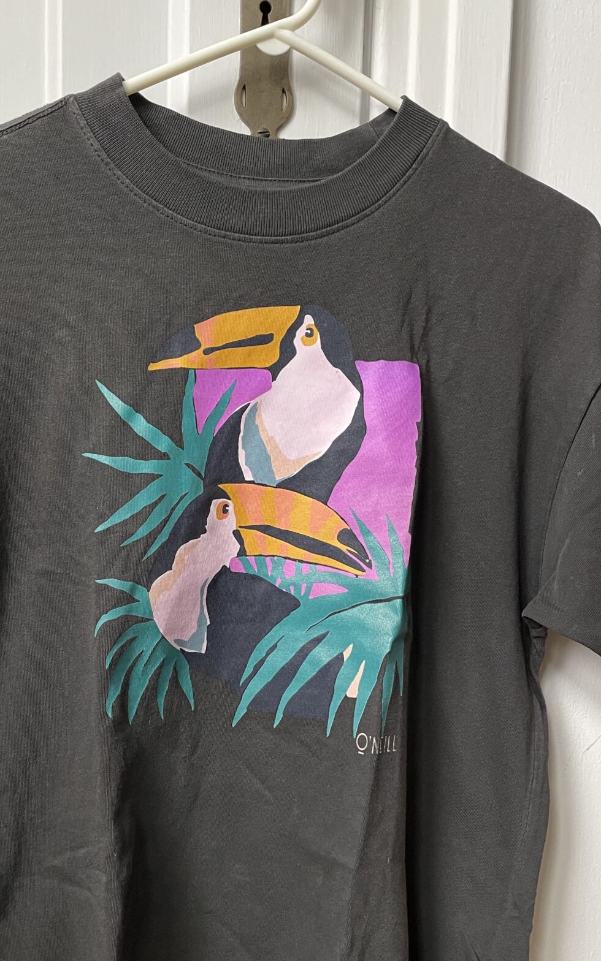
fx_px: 943
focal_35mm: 36
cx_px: 215
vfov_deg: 53.6
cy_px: 585
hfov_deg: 35.1
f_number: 1.6
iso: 160
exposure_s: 1/60
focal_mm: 4.2
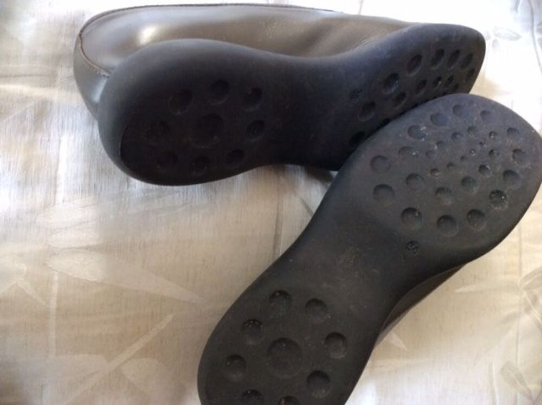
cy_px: 202
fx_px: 500
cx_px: 271
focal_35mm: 32
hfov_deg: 56.9
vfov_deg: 44.1
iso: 125
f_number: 2.4
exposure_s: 1/25
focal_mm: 3.3
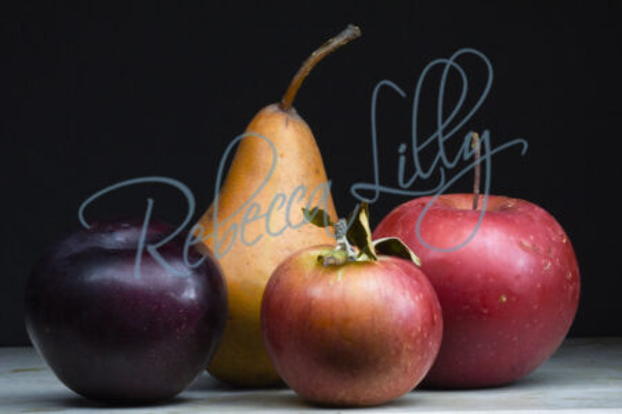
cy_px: 207
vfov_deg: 4.6
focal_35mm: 300
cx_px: 311
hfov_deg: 6.9
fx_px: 5183
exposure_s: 63.7
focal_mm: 200
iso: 250
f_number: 36
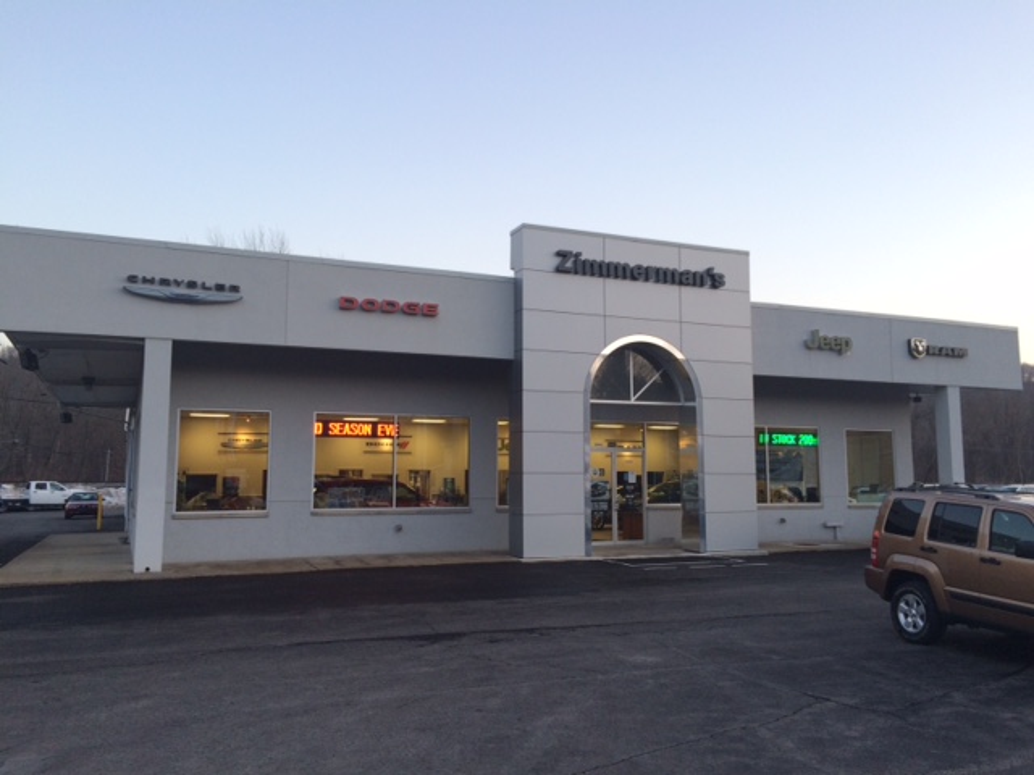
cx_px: 517
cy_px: 388
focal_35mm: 29
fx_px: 866
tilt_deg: +6.5
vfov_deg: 48.2
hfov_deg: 61.7
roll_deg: +0.6
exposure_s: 1/60
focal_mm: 4.15
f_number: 2.2
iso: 40
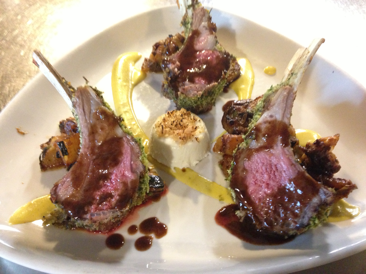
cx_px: 183
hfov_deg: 55.4
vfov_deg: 42.9
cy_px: 137
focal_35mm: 33
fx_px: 349
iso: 500
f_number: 2.4
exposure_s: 1/15
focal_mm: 4.13
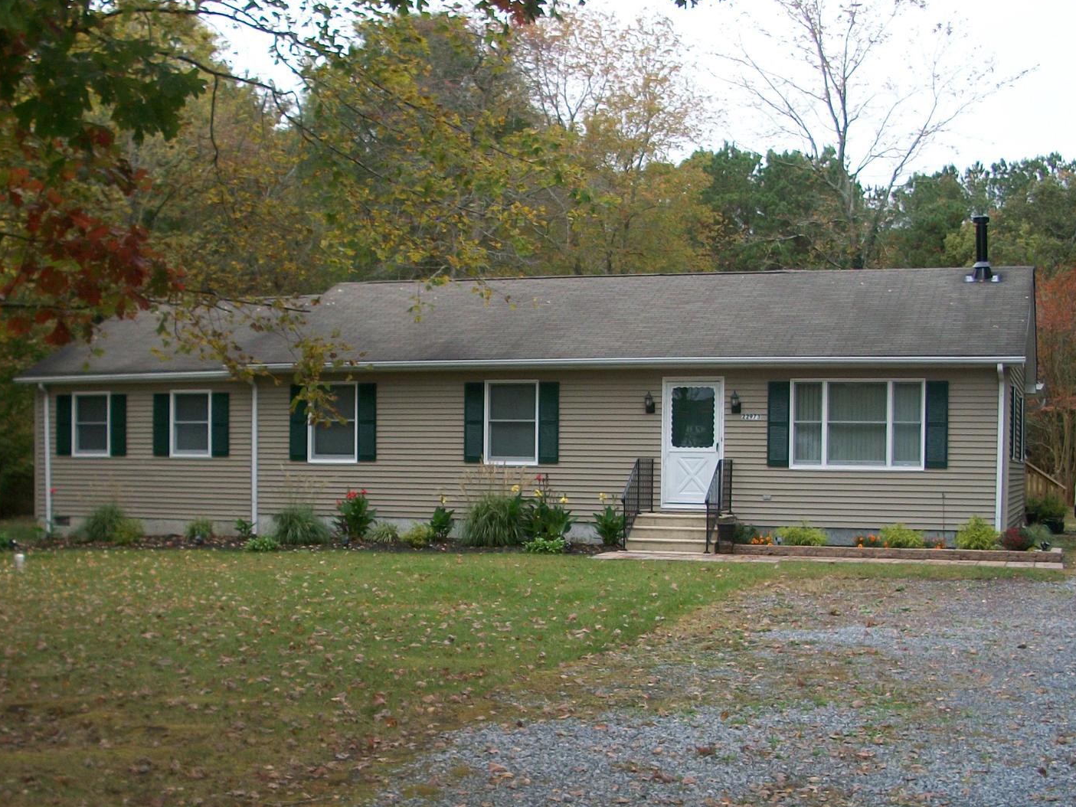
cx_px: 446
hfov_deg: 37.4
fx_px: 1585
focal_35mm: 51
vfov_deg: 28.4
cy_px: 519
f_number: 3.1
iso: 80
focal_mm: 6.3
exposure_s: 1/400
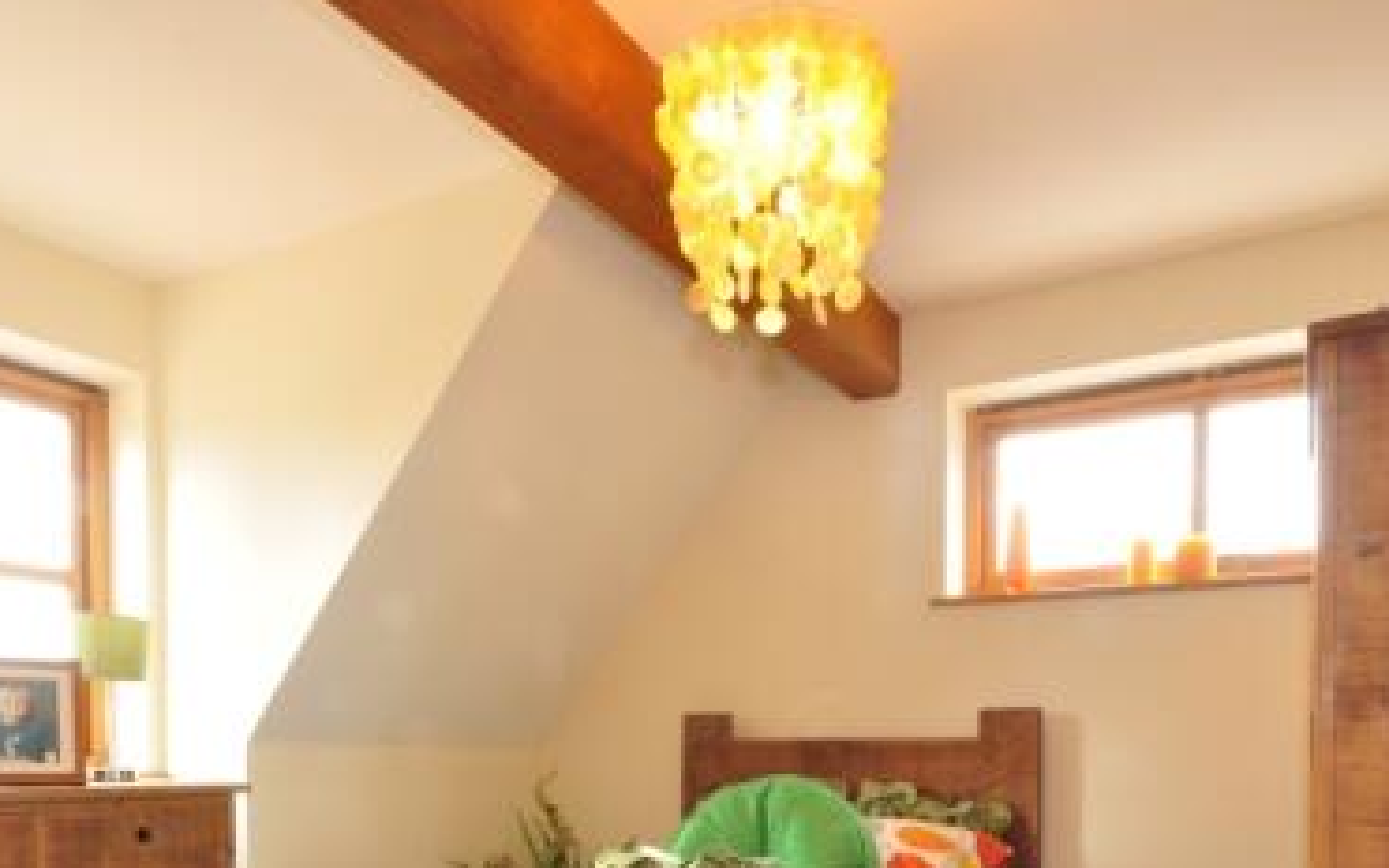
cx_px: 648
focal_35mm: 27
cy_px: 748
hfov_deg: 68.3
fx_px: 1022
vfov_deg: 42.9
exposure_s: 1.6
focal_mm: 10
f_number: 18
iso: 200
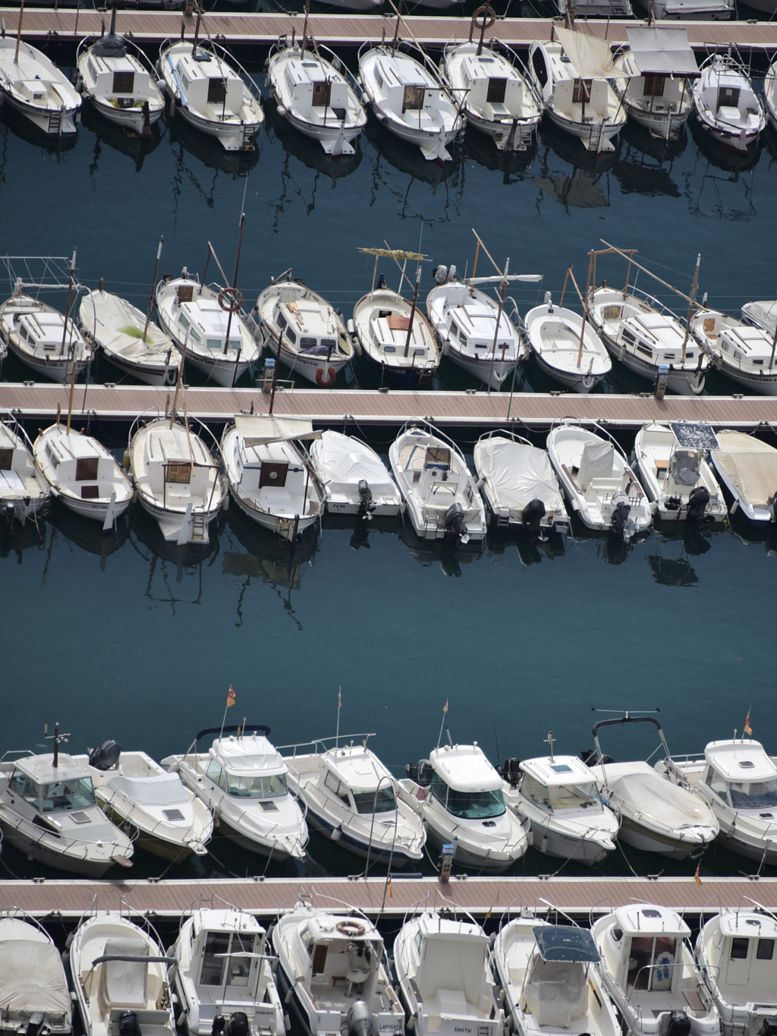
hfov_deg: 3.4
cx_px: 495
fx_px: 12957
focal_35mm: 433
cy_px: 518
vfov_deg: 4.6
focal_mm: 300
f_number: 5.6
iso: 200
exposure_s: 1/2000
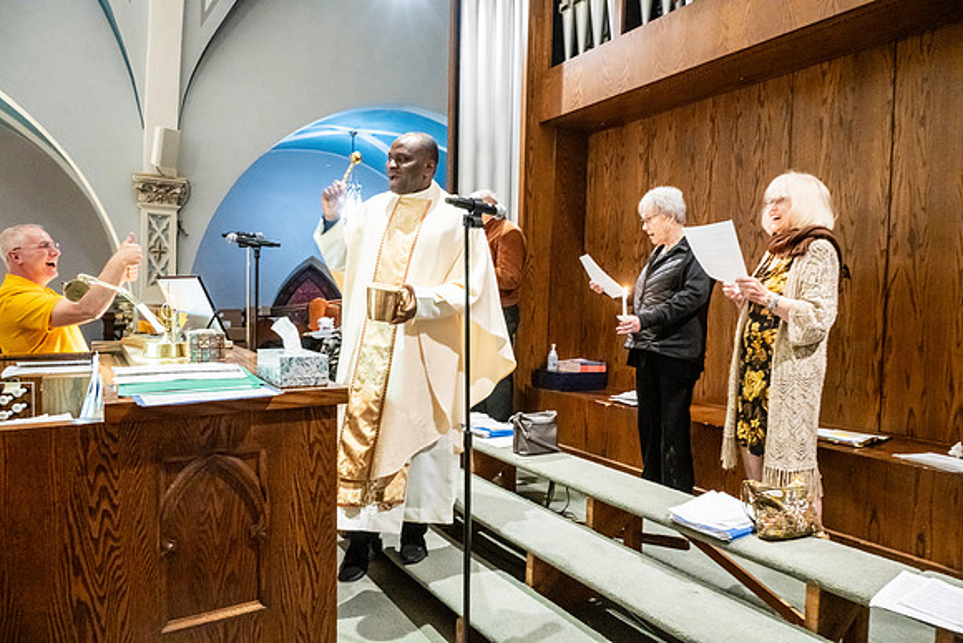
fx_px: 642
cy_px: 322
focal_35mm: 24
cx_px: 482
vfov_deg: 53.2
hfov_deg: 73.7
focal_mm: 24
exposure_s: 1/60
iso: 5000
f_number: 7.1
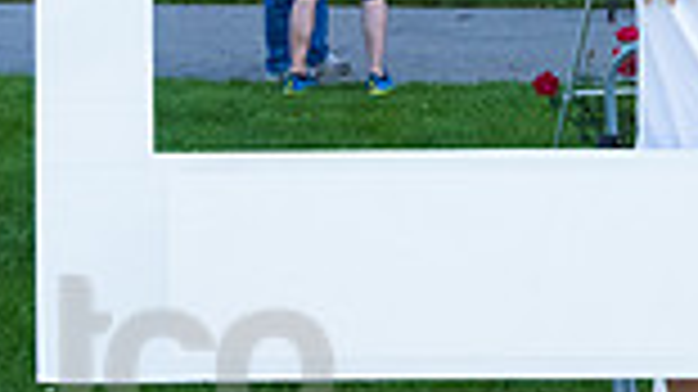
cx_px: 838
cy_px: -196
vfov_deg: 10.6
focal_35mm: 110
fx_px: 2035
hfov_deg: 18.4
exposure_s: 1/1250
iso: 3200
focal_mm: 28
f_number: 6.3
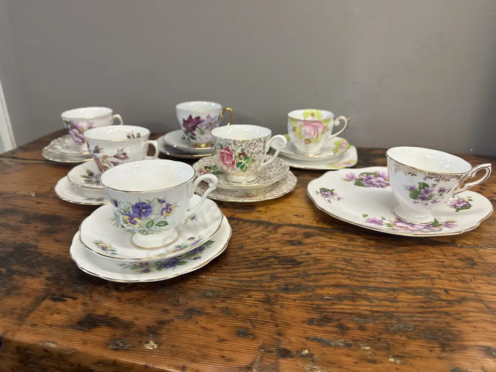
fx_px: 344
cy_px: 186
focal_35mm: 24
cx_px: 248
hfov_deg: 71.6
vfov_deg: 56.8
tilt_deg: -23.7
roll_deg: +0.4
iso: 160
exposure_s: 1/100
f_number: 1.78
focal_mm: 6.86
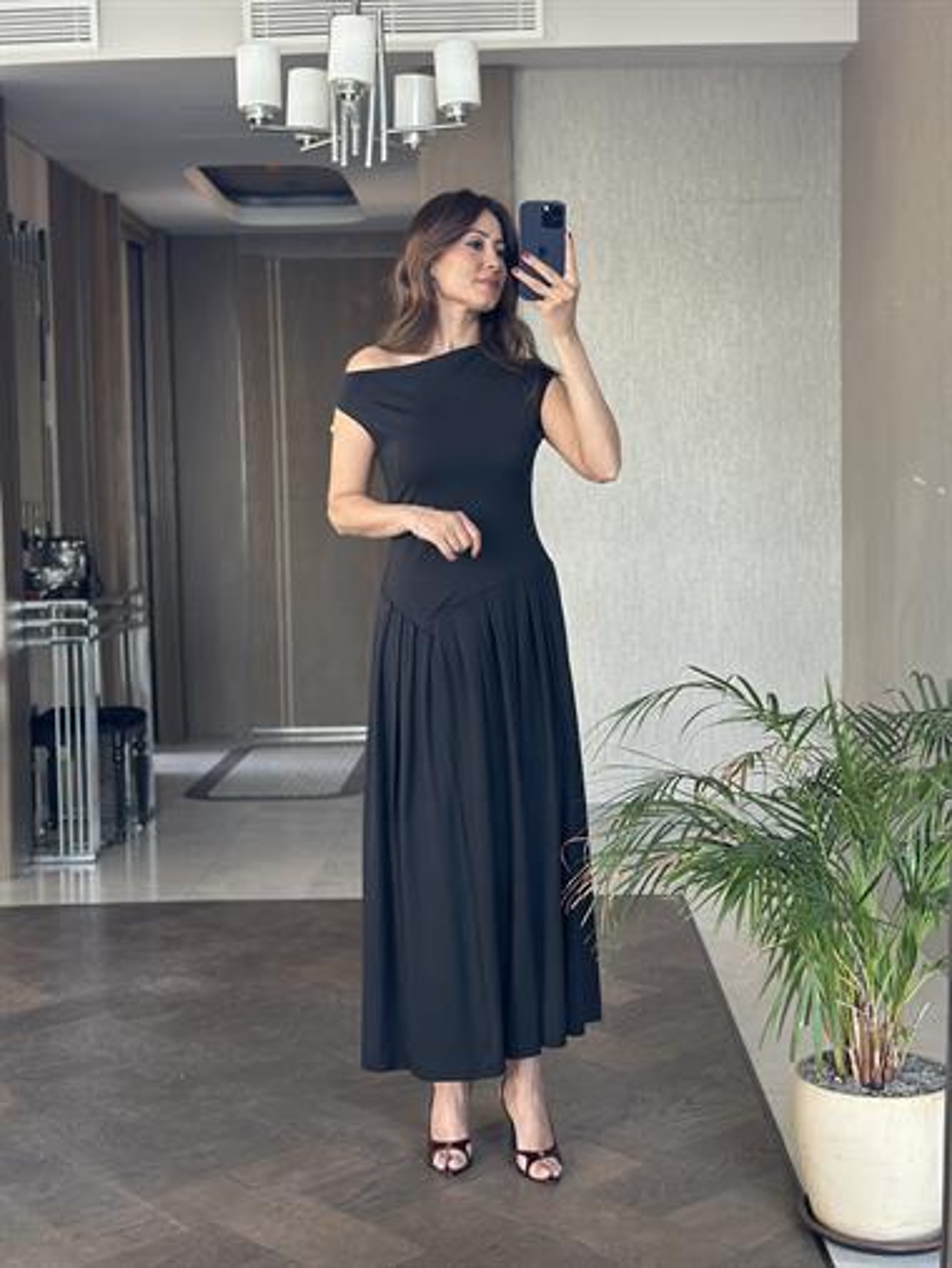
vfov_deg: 39.6
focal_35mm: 48
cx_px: 476
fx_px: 1759
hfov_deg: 30.3
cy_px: 634
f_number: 1.78
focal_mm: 6.86
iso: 200
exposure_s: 1/60
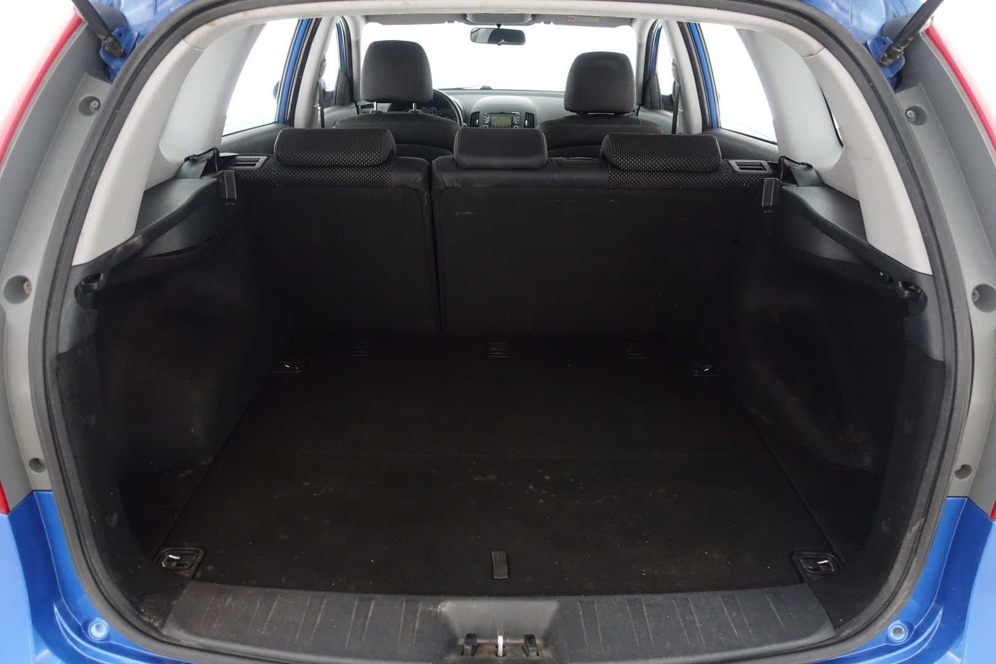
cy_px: 332
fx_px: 664
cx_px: 498
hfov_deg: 73.7
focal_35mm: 24
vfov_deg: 53.1
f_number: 2.5
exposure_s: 1/25
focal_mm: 8.8
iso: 1000
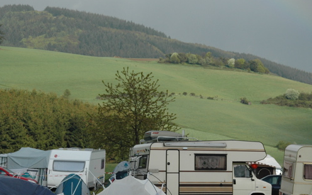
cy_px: 40
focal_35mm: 120
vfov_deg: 10.9
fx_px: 1020
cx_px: 230
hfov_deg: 17.3
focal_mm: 52
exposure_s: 1/1600
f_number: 5.6
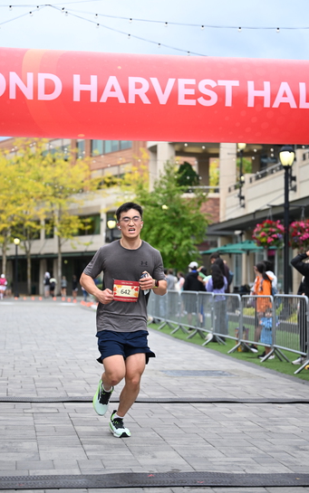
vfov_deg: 28.6
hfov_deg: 18.1
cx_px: 146
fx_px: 969
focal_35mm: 72
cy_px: 246
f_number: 2.8
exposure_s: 1/2000
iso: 640
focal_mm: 70
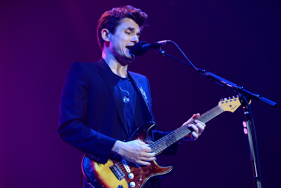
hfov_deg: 16.4
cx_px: 140
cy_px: 94
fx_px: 976
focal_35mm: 125
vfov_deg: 11.0
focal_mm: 125
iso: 2500
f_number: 5
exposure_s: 1/320
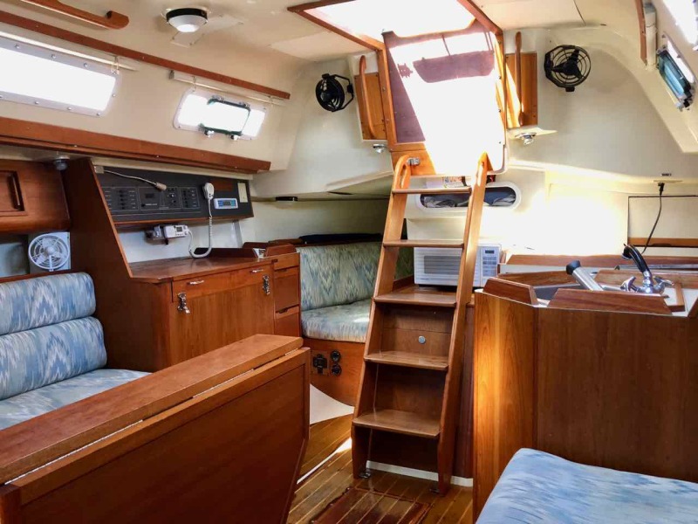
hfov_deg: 63.4
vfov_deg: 49.7
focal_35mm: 28
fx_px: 565
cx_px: 349
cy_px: 262
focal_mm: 3.99
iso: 40
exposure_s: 1/20
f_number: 1.8
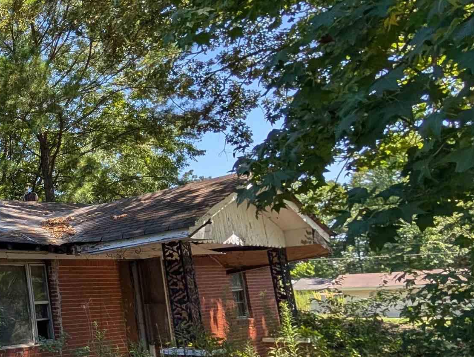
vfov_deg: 42.5
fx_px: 453
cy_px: 237
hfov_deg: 34.2
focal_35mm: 33
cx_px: -172
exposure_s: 1/1300
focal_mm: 2.02
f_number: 1.7
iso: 53
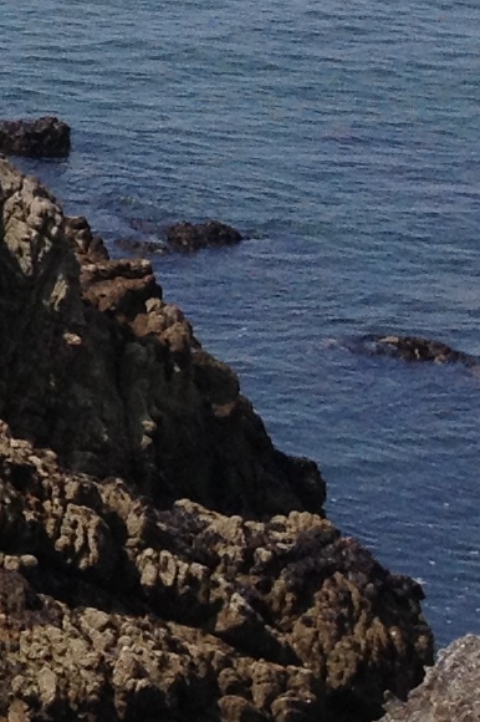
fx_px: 4105
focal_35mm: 205
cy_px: -276
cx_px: -1199
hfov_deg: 6.0
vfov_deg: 9.8
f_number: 2.4
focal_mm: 4.28
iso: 50
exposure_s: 1/1672
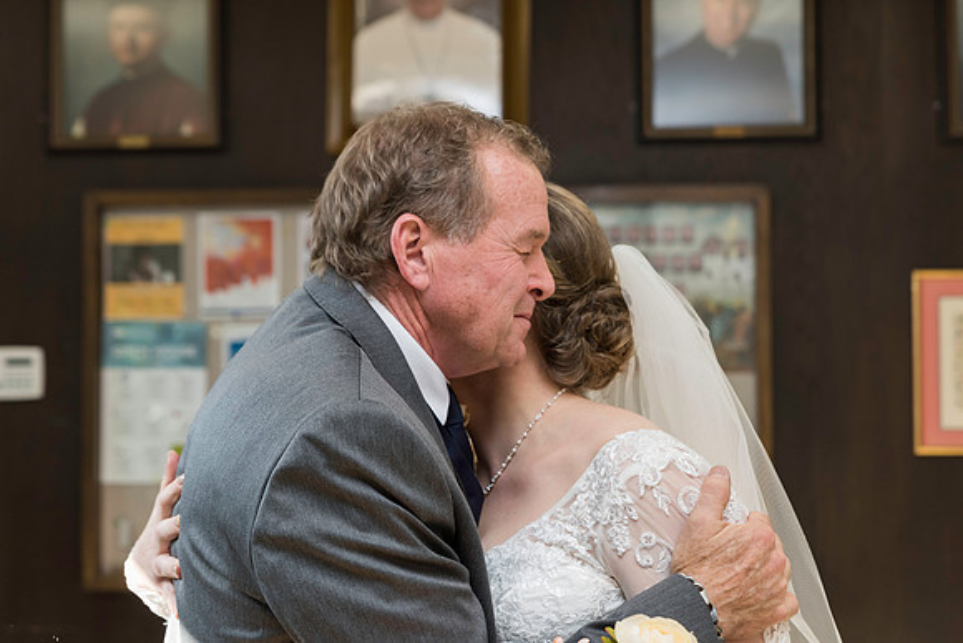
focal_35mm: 70
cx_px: 482
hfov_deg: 28.8
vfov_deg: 19.5
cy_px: 322
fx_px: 1873
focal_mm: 70
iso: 640
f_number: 4.5
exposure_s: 1/200
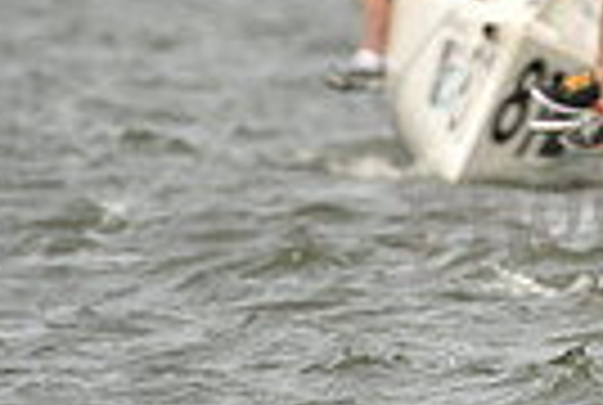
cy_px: -133
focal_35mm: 1729
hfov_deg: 1.2
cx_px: 1269
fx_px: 29025
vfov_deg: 0.8
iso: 320
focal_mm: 400
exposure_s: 1/1250
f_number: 7.1
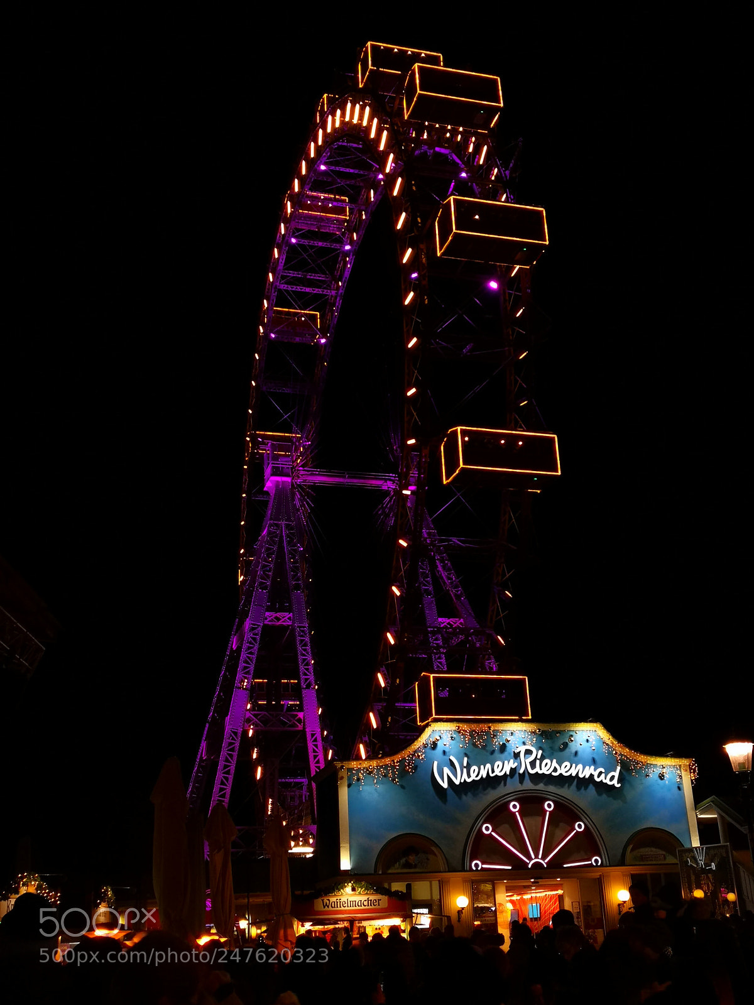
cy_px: 502
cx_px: 377
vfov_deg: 50.1
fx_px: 1075
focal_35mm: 37
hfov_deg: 38.7
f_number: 1.6
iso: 160
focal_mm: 3.95
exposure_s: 1/50
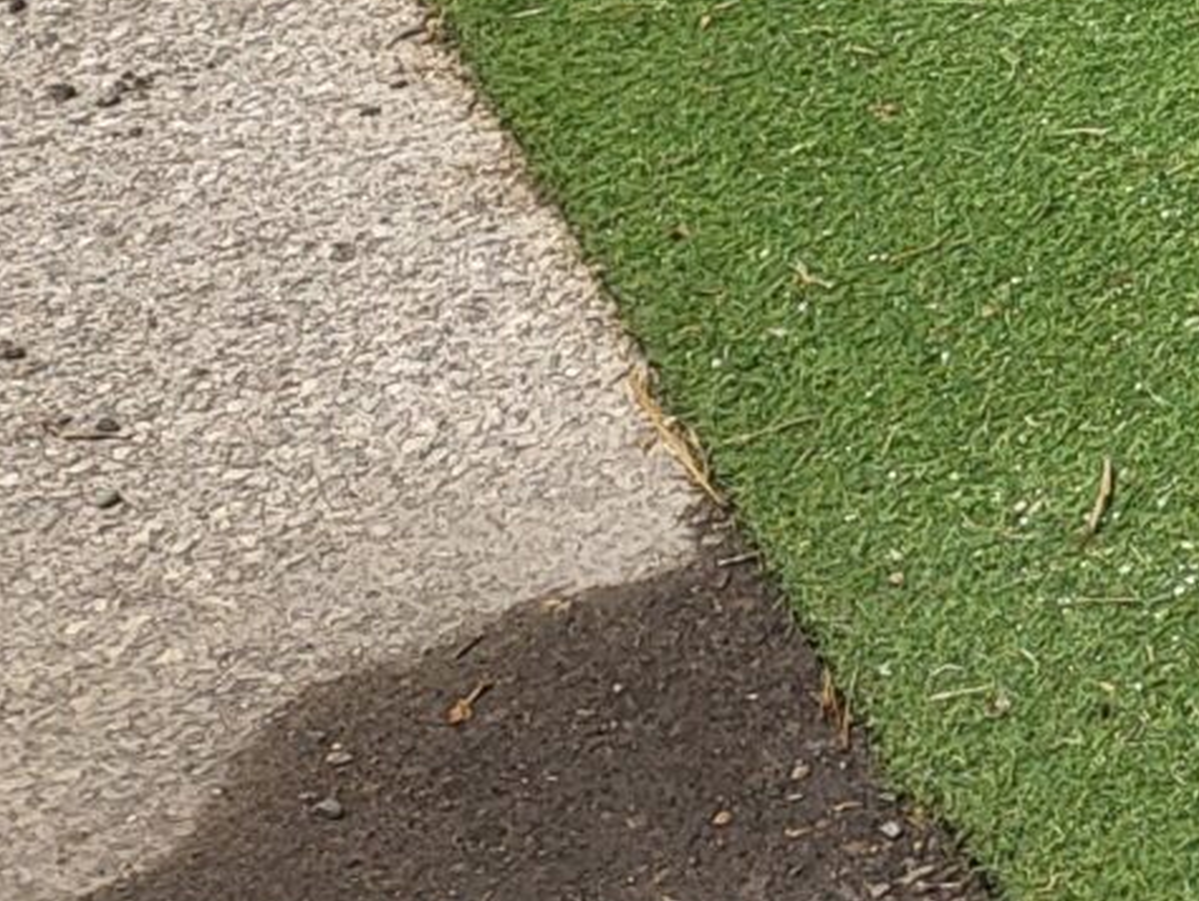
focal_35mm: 140
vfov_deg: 9.6
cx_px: 2802
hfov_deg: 11.7
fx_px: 4853
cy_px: -1169
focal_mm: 4.25
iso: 50
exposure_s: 1/6156
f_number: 1.8
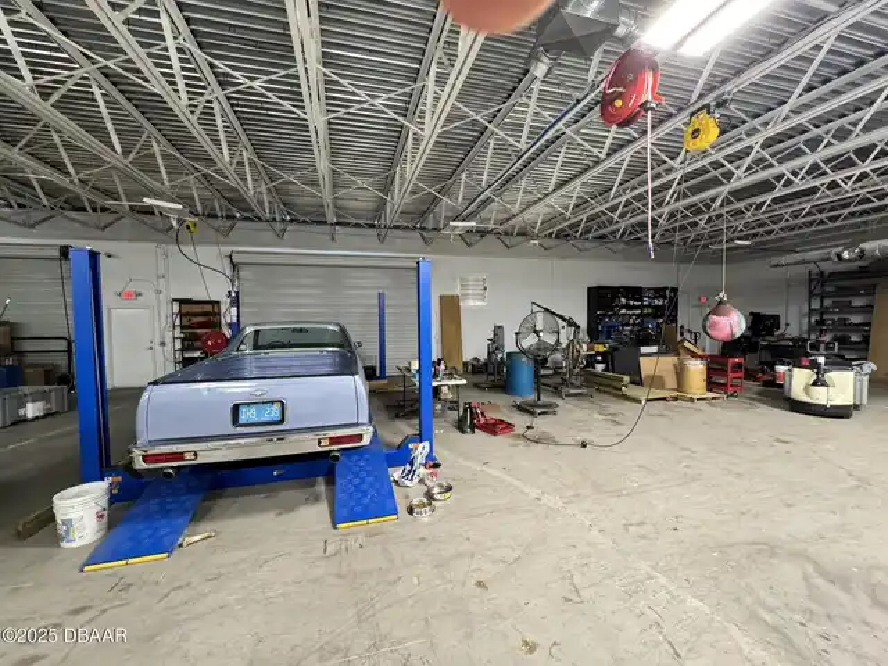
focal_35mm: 14
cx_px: 444
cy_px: 333
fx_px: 359
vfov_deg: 85.7
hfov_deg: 102.1
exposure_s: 1/60
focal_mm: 2.22
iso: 320
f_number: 2.2
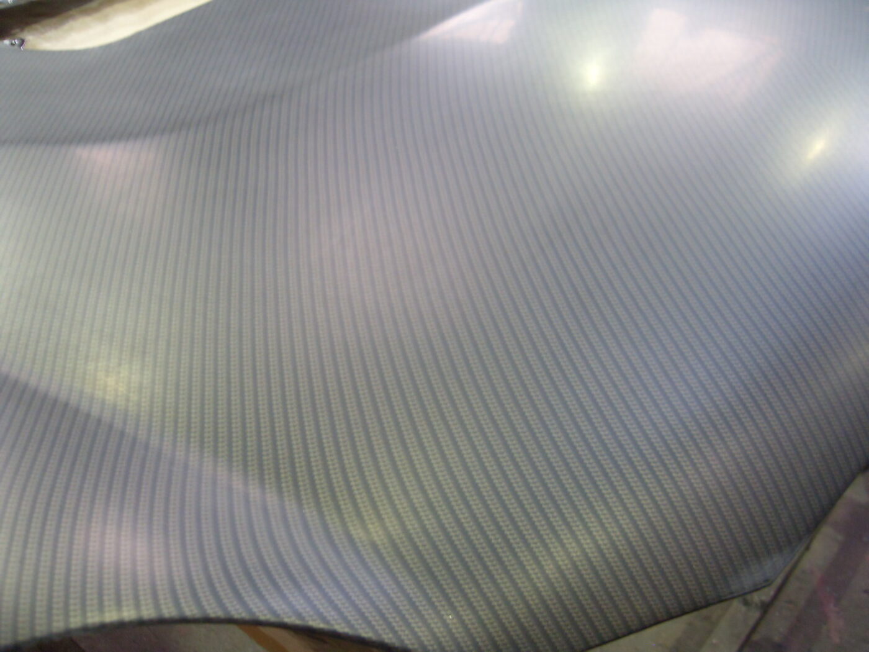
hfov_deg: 52.6
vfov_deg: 40.7
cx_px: 434
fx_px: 879
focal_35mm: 35
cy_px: 326
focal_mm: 6.3
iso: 200
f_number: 2.8
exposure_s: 1/15
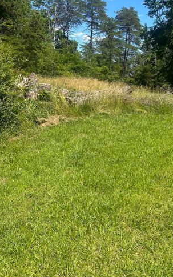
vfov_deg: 54.9
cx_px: 138
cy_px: 111
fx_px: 264
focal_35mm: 35
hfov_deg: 35.2
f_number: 1.78
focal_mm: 6.86
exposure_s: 1/2882
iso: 80
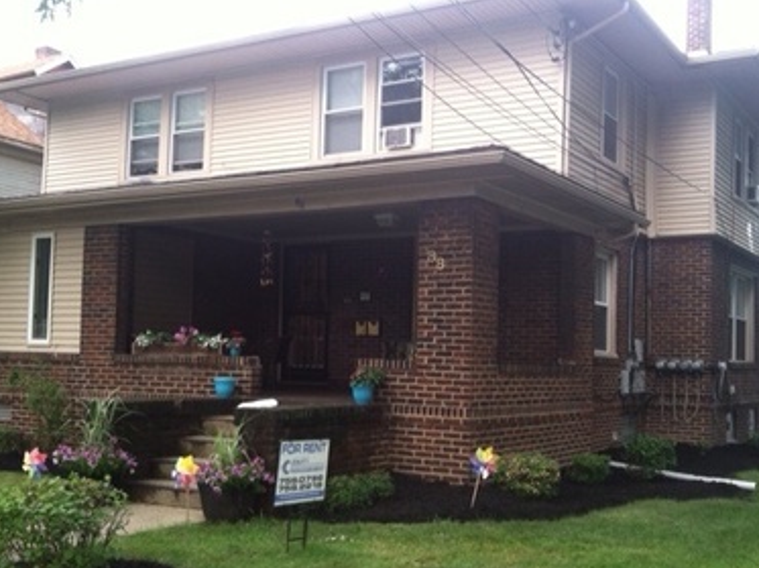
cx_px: 409
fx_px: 1051
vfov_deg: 30.2
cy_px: 320
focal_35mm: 48
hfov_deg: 39.7
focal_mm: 3.85
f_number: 2.8
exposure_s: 1/149
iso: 80
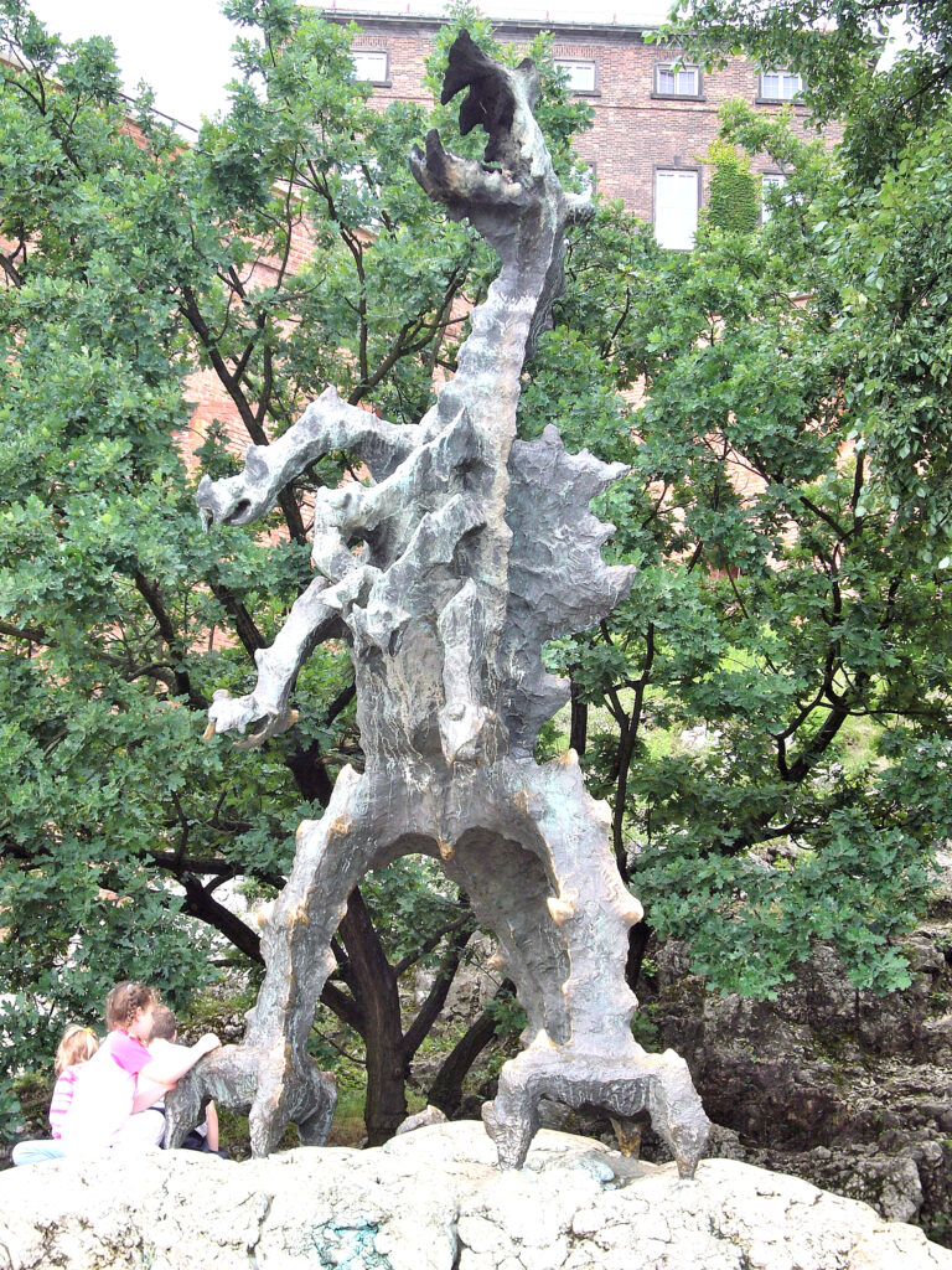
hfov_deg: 25.2
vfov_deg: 33.2
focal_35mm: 58
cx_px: 476
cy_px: 635
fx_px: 2127
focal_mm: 9.6
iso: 80
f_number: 4
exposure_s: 1/60
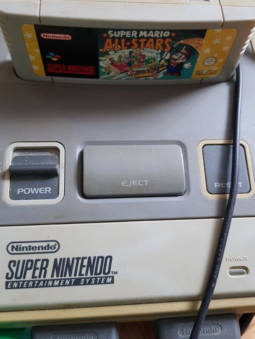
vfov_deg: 55.3
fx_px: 324
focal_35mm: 33
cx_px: 131
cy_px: 178
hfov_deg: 43.0
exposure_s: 1/27
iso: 200
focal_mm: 4.2
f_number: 1.7
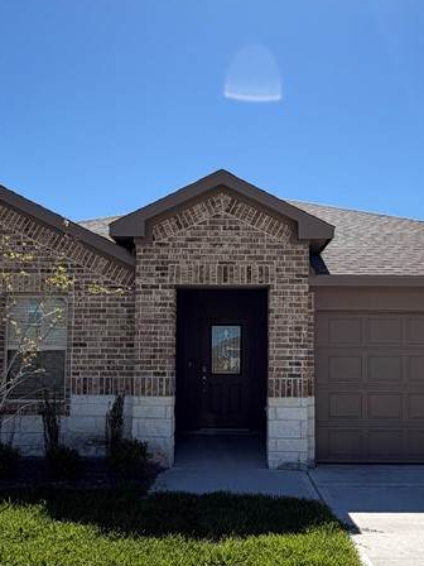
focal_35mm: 32
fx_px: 523
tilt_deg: +3.3
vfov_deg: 56.4
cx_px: 237
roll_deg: -0.1
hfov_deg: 44.1
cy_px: 337
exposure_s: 1/970
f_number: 2.2
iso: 20
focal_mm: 2.22
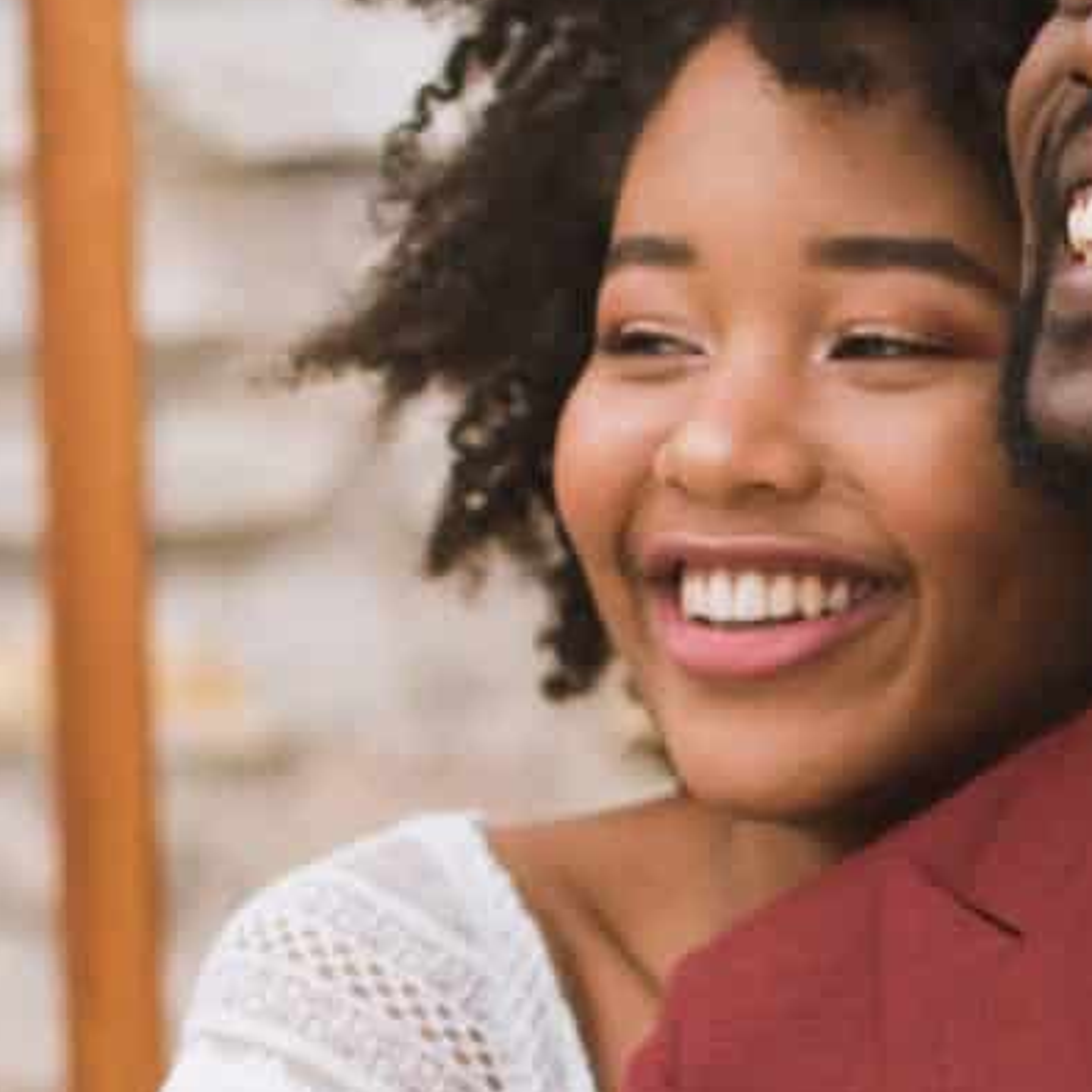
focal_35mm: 207
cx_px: 1219
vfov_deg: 8.4
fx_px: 7388
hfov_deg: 8.4
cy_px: 1371
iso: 200
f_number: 2
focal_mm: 50
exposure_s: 1/2000
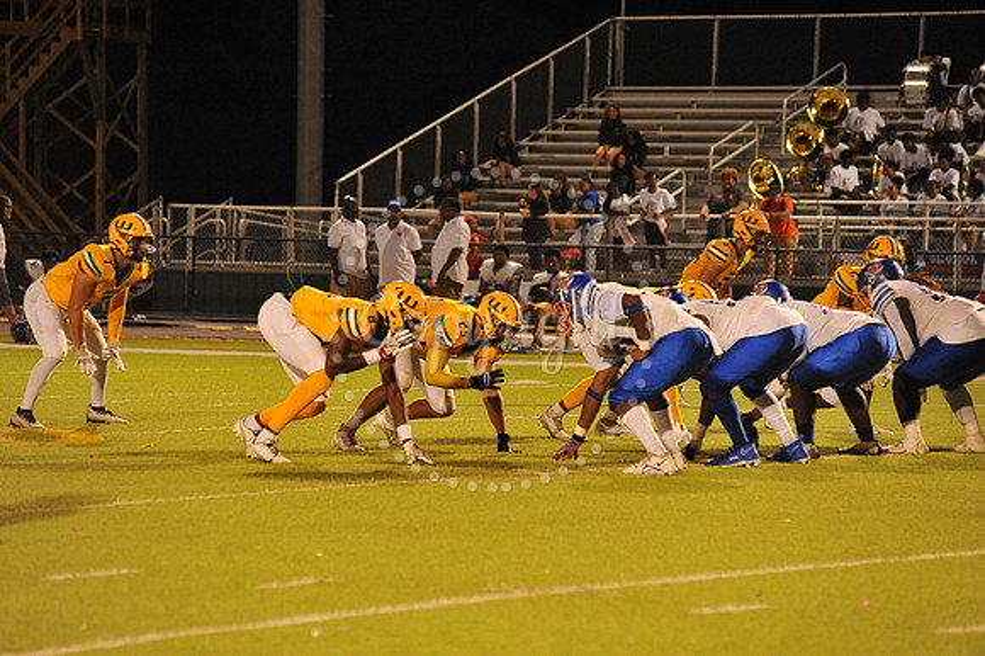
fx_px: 5469
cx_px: 492
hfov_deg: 10.3
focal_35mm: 200
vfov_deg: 6.9
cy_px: 328
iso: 3200
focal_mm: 200
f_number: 5
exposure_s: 1/160
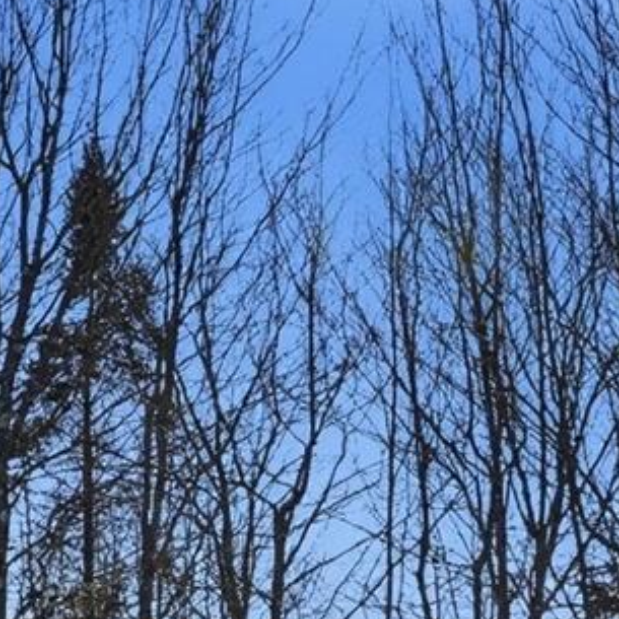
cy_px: 1171
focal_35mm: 230
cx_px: 126
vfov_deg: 7.4
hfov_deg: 7.6
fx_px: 4653
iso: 100
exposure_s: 1/4000
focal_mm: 22
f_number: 11
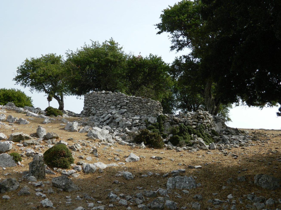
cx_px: 140
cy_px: 105
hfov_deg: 45.8
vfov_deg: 35.1
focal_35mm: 41
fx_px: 333
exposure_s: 1/640
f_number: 3.5
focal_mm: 7.3
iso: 80
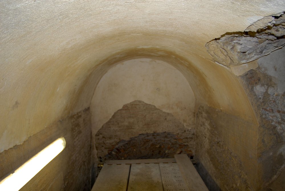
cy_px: 96
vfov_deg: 59.6
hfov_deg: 81.1
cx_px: 142
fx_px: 166
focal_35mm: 21
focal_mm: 14
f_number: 2.8
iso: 200
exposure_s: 1/60
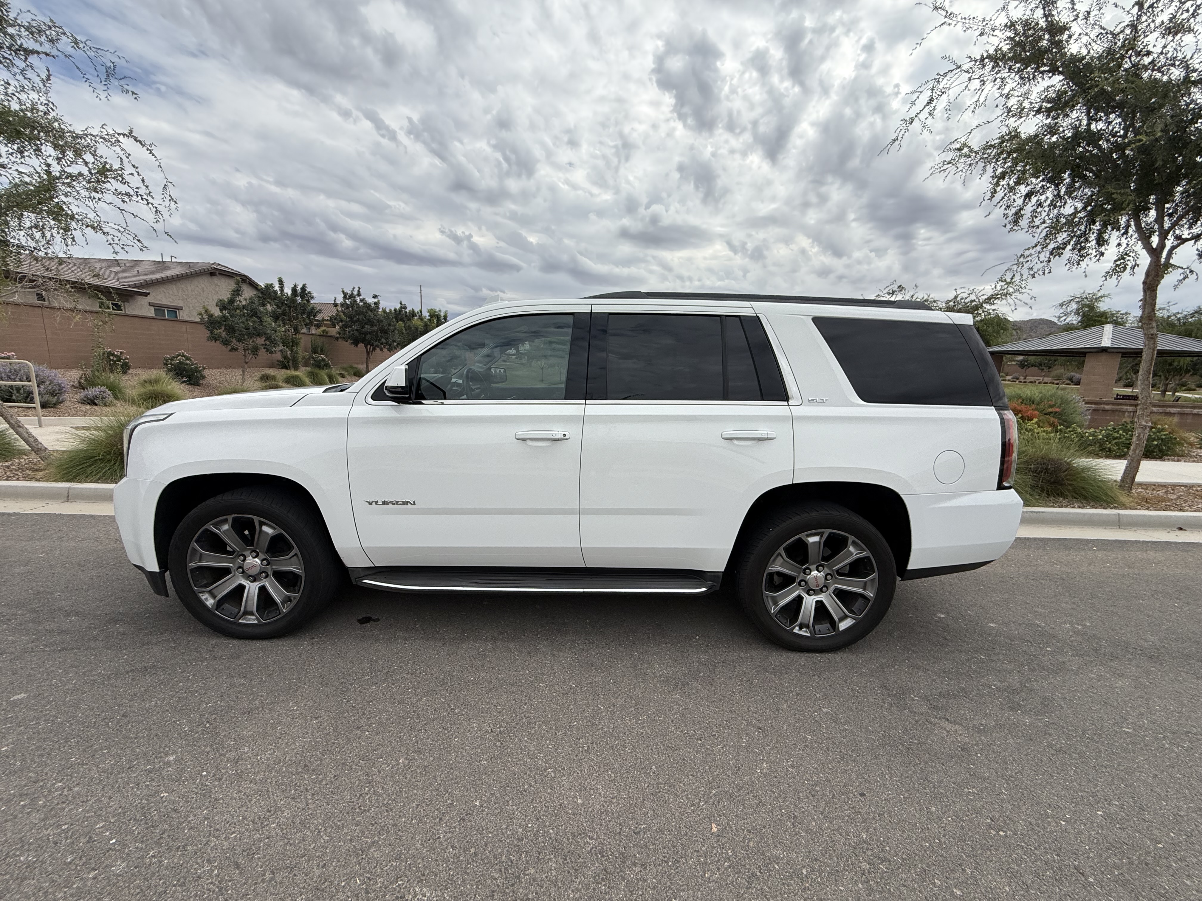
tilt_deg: -9.4
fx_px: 486
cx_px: 601
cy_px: 450
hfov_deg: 102.1
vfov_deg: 85.7
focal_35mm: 14
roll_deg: -2.9
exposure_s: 1/2506
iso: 50
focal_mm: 2.22
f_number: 2.2
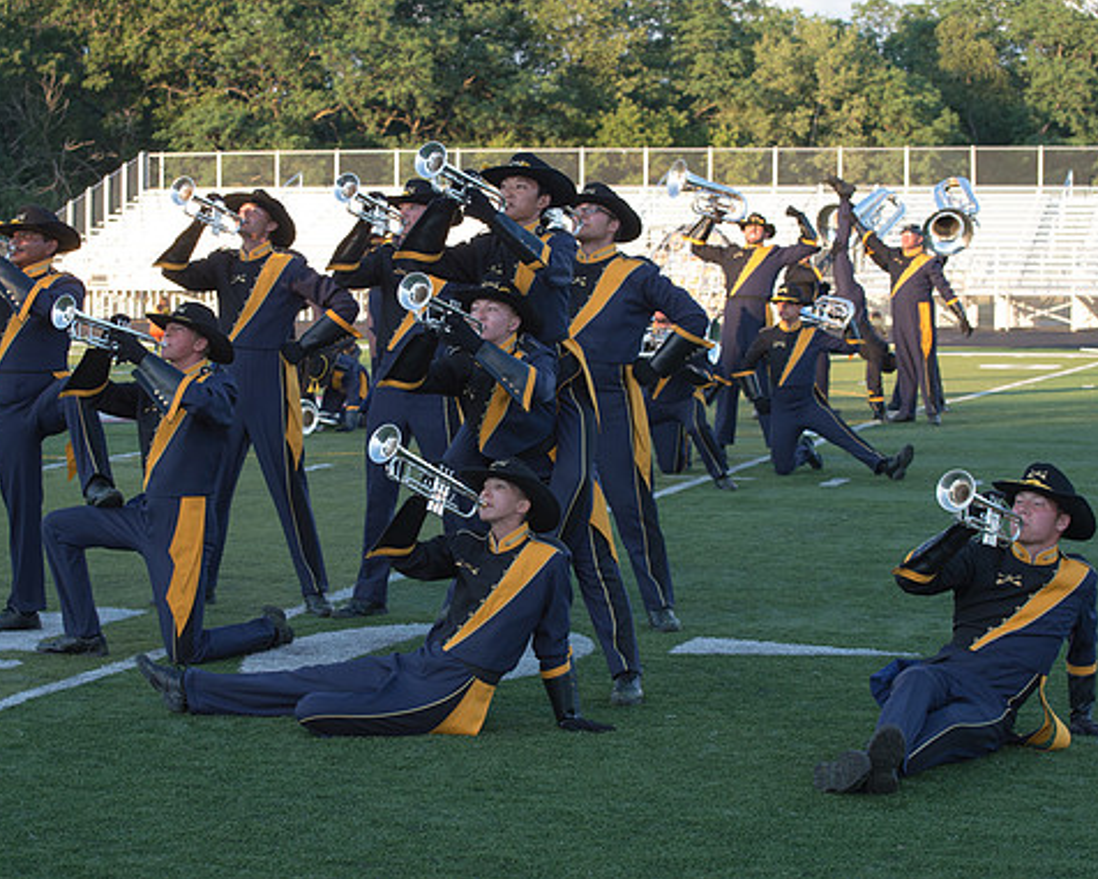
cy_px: 402
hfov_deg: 22.2
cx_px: 454
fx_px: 2795
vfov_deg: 17.9
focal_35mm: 86
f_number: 8
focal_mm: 70
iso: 640
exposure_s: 1/250
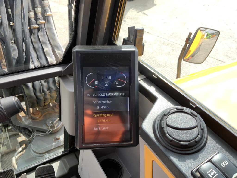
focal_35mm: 29
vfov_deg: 48.2
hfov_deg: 61.7
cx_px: 118
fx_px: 199
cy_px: 89
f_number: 1.8
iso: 16
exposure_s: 1/122
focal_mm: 3
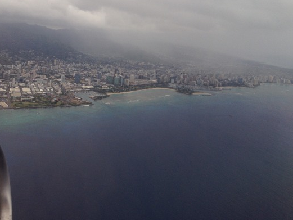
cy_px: 94
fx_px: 364
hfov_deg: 43.7
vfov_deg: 33.6
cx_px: 119
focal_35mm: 43
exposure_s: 1/254
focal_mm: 4.28
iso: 50
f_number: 2.4
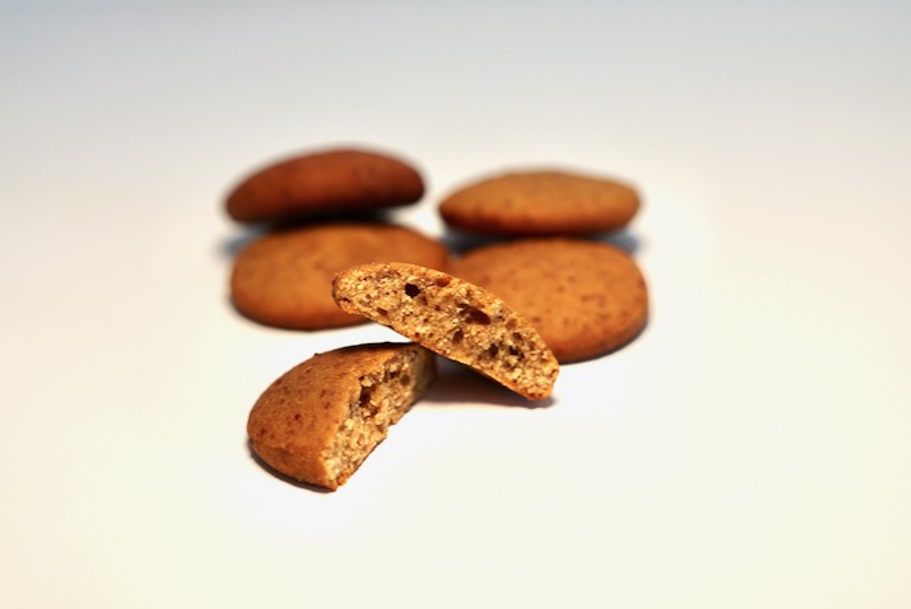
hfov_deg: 38.9
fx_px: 1291
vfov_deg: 26.5
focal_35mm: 51
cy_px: 304
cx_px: 456
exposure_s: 1/400
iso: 400
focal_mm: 51
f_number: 4
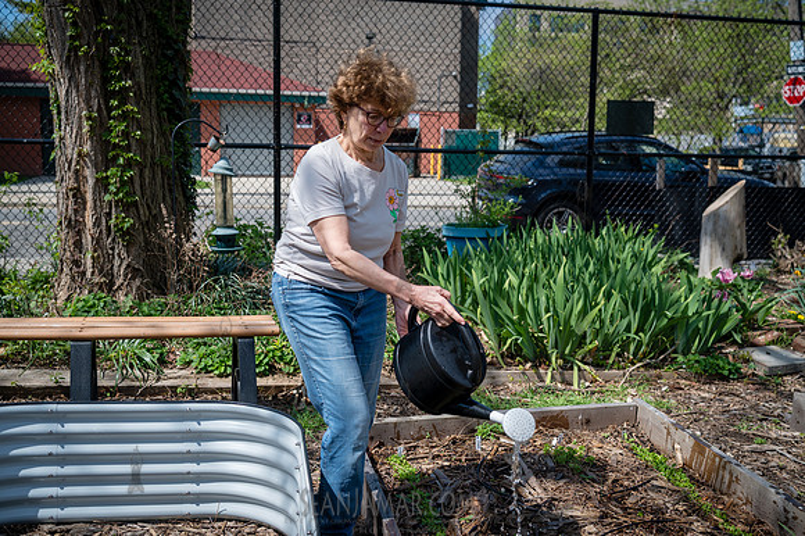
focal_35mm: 36
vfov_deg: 36.7
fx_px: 807
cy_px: 268
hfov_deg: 53.0
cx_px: 402
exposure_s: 1/800
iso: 100
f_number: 3.5
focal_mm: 35
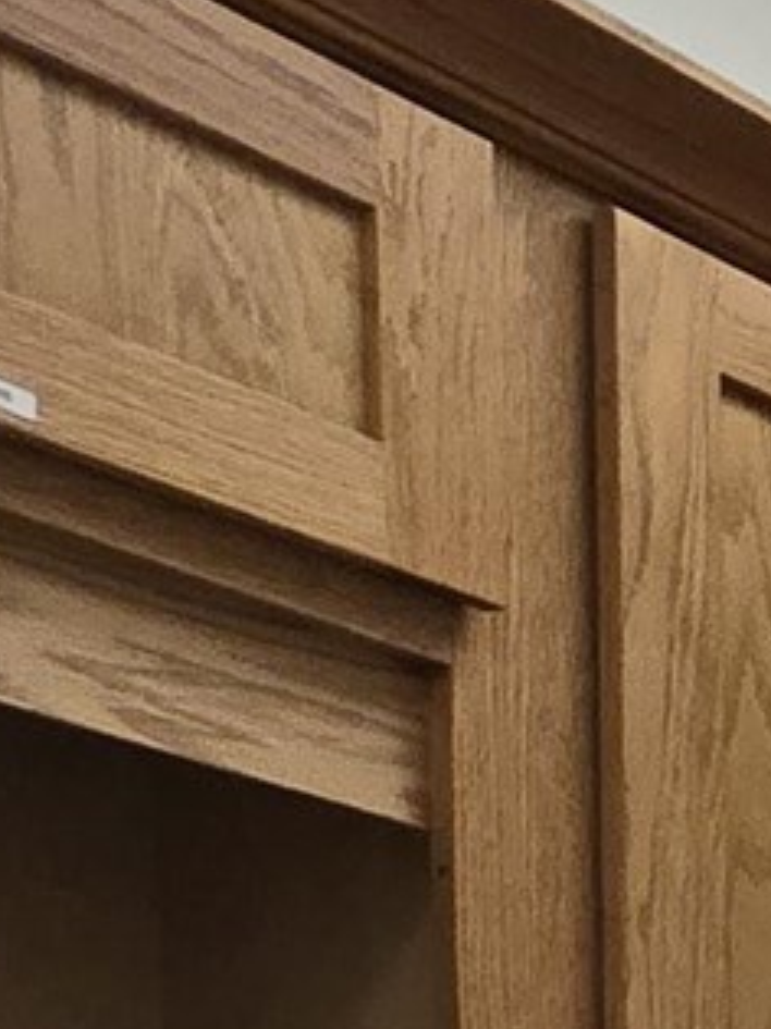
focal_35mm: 95
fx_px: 2823
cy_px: 2071
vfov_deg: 16.0
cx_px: 2725
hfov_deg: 9.3
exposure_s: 1/60
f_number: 2.2
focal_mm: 2.2
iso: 125
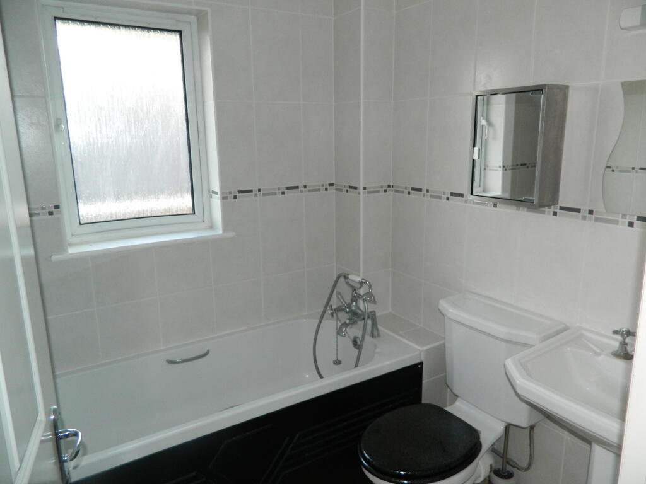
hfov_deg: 69.4
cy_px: 242
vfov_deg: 54.9
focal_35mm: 25
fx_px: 467
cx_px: 323
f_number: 3.1
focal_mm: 4.5
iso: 200
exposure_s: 1/30
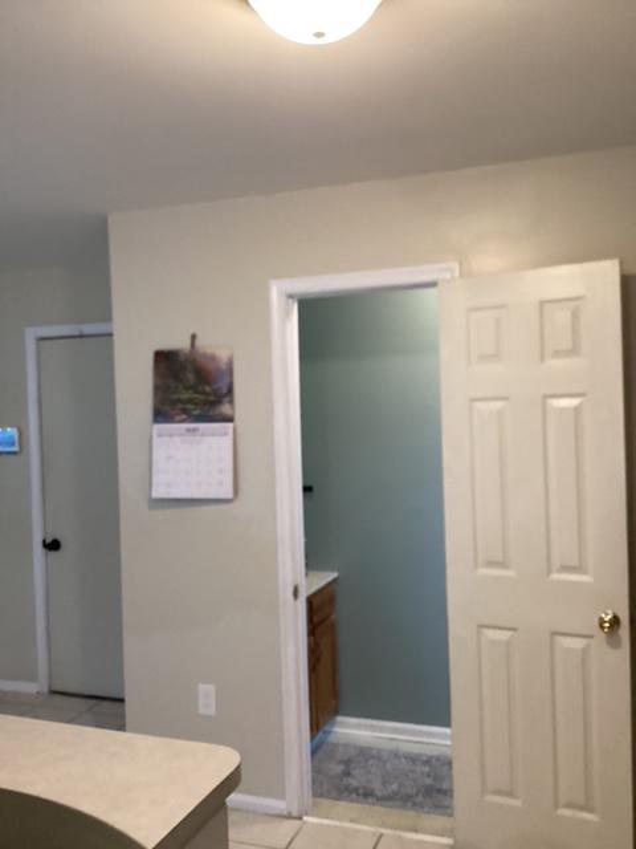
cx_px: 318
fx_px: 759
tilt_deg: -0.3
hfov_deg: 45.4
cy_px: 424
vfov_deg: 58.4
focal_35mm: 31
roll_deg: -0.9
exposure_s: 1/60
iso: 320
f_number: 2.4
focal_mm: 3.3
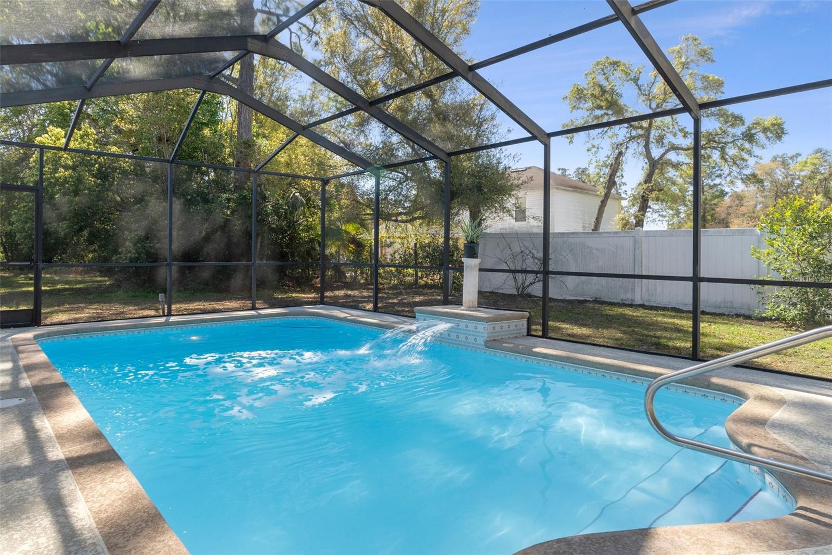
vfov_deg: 59.5
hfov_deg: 81.2
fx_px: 485
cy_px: 278
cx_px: 416
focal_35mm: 21
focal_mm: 14
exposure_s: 1/90
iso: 320
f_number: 8
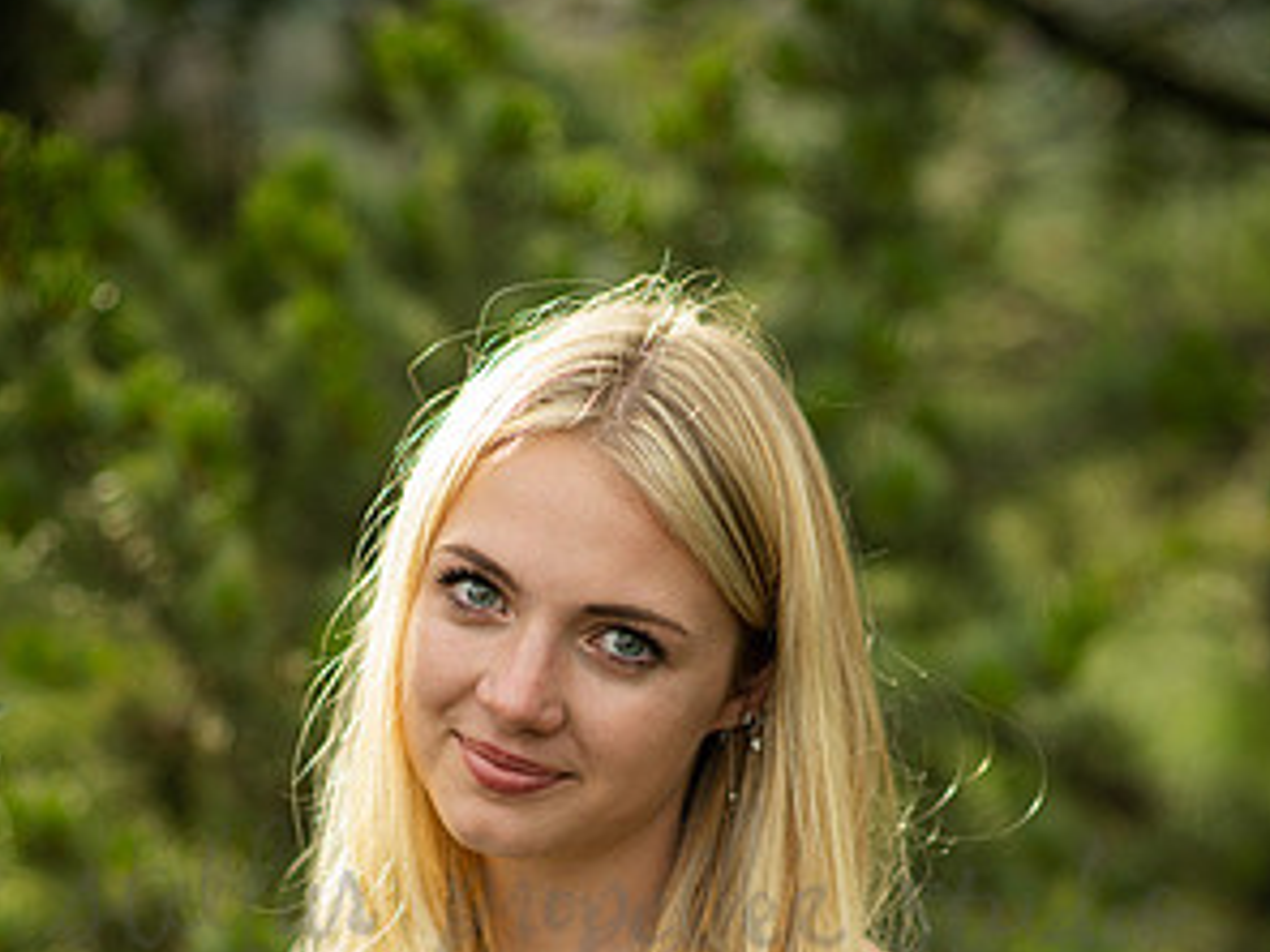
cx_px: 637
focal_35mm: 124
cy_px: 896
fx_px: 4549
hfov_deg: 15.9
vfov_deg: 11.9
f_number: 1.8
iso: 200
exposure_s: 1/1250
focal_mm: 85
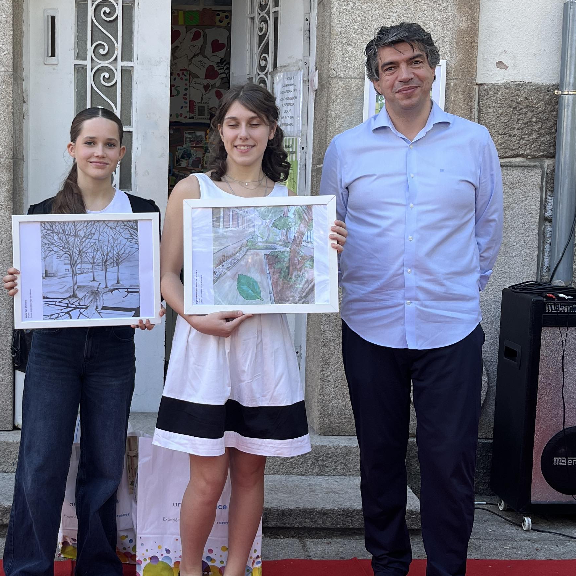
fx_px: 998
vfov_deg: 32.2
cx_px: 159
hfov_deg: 31.7
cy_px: 272
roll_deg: -0.9
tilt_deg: -6.4
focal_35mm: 53
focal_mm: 5.1
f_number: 1.6
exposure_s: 1/249
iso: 40
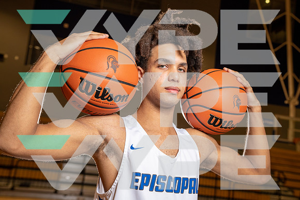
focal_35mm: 43
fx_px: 358
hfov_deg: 45.4
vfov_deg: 31.2
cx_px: 150
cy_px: 100
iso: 400
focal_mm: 43
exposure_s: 1/250
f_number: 4.5
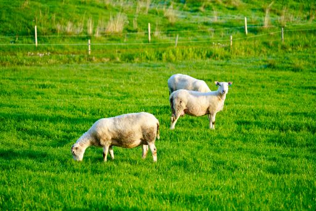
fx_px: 1378
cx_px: 158
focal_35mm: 157
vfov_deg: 8.7
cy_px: 106
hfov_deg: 13.1
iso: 200
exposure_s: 1/160
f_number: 5.6
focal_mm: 157
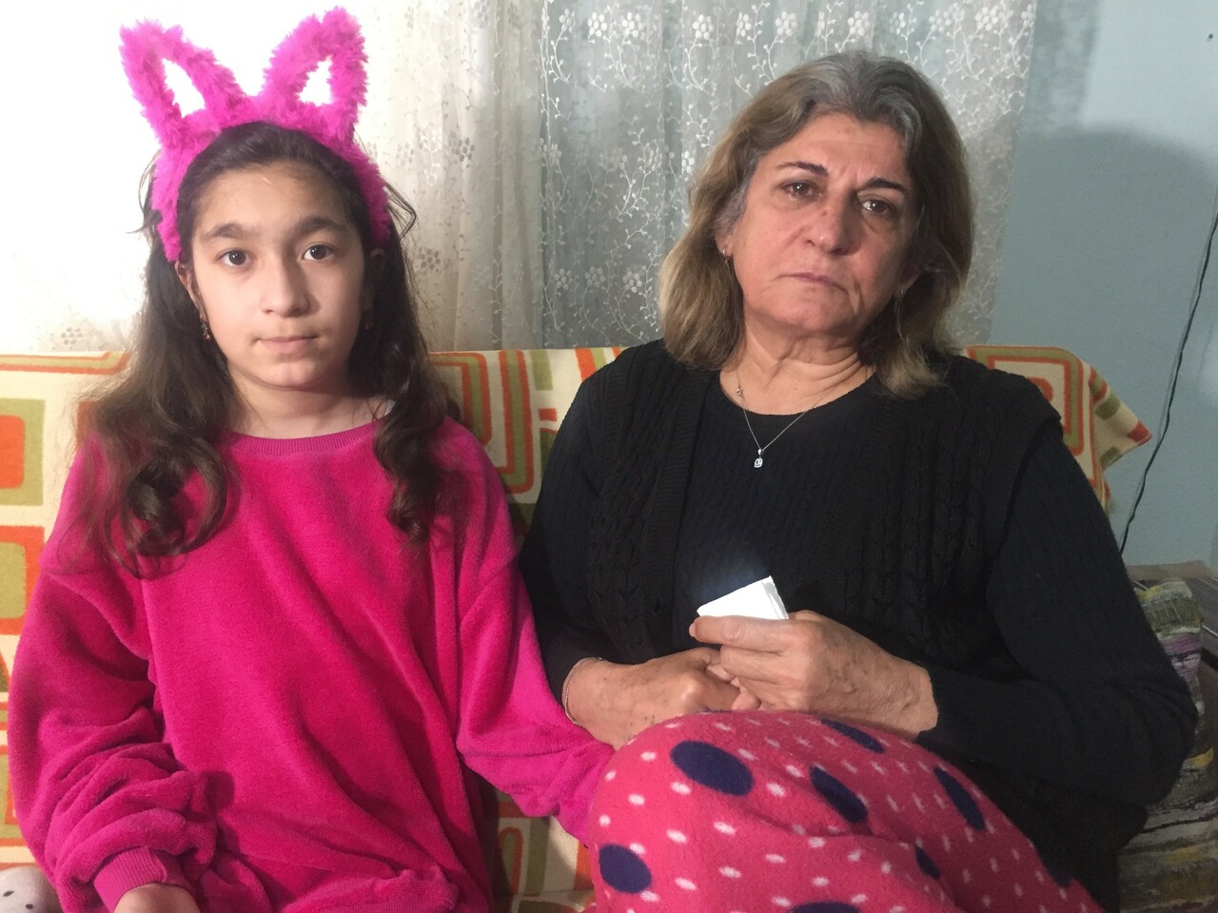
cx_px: 609
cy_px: 456
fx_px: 1020
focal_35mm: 29
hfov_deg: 61.7
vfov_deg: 48.2
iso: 250
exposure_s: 1/33
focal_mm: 4.15
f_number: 2.2
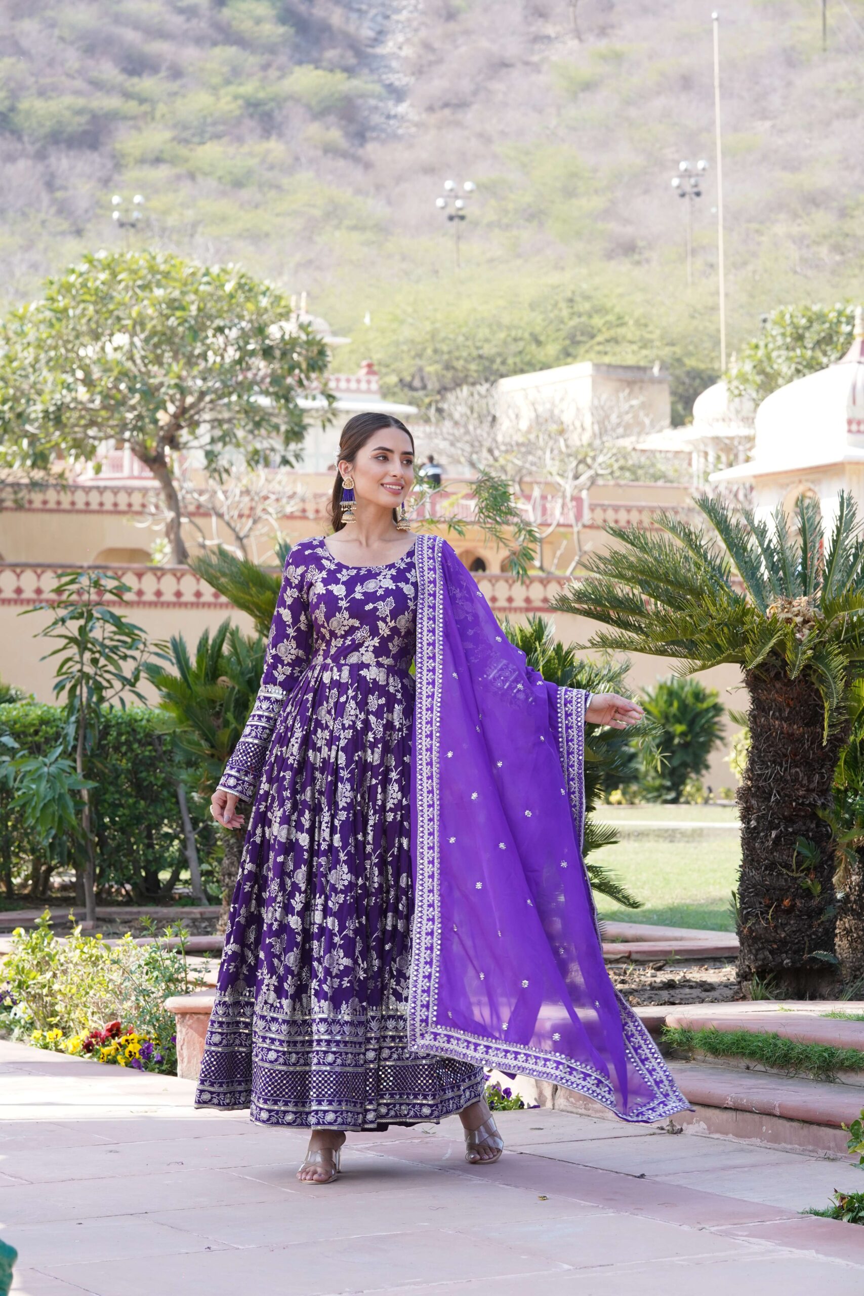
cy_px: 648
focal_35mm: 85
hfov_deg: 16.1
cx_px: 432
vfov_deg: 23.9
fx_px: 3059
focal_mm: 85
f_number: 7.1
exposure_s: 1/400
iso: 1000
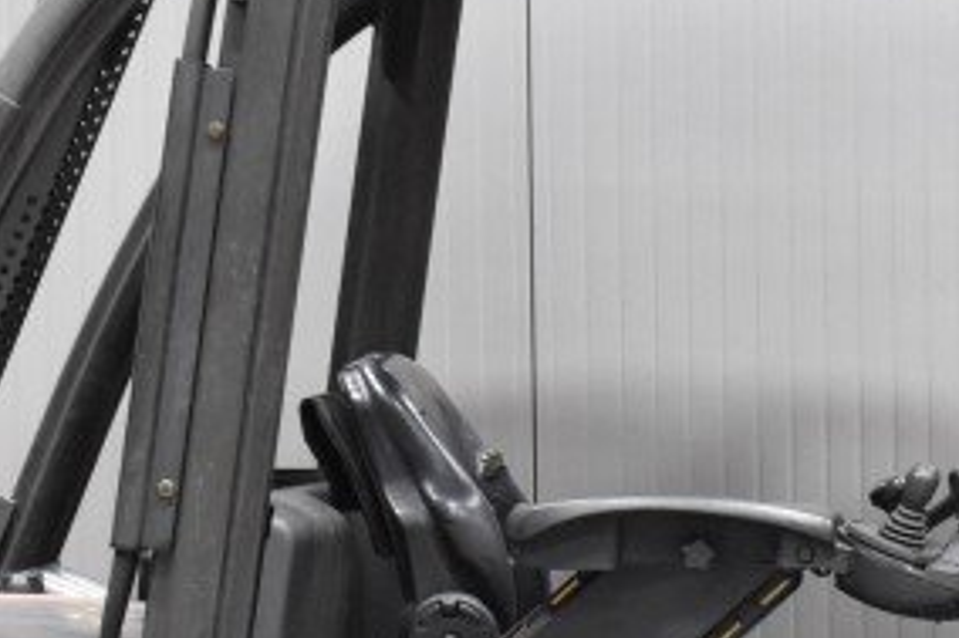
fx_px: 3544
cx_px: 831
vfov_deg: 10.3
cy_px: 543
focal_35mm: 133
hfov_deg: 15.3
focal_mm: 21
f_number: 4.5
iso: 1600
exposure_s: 1/25
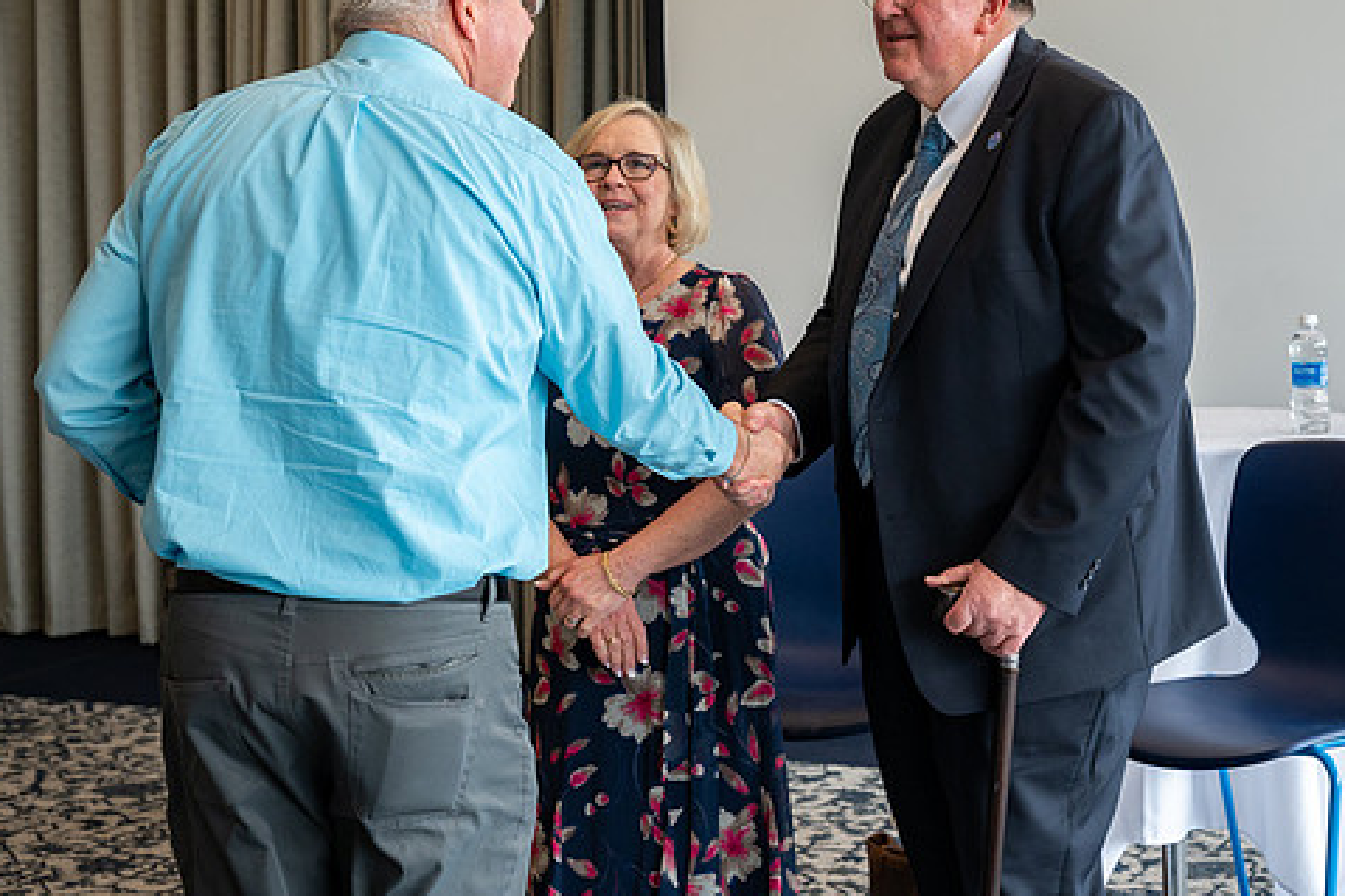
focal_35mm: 61
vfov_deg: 22.0
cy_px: 201
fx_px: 2278
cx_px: 920
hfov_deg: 32.6
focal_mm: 38
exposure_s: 1/200
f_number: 4
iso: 500
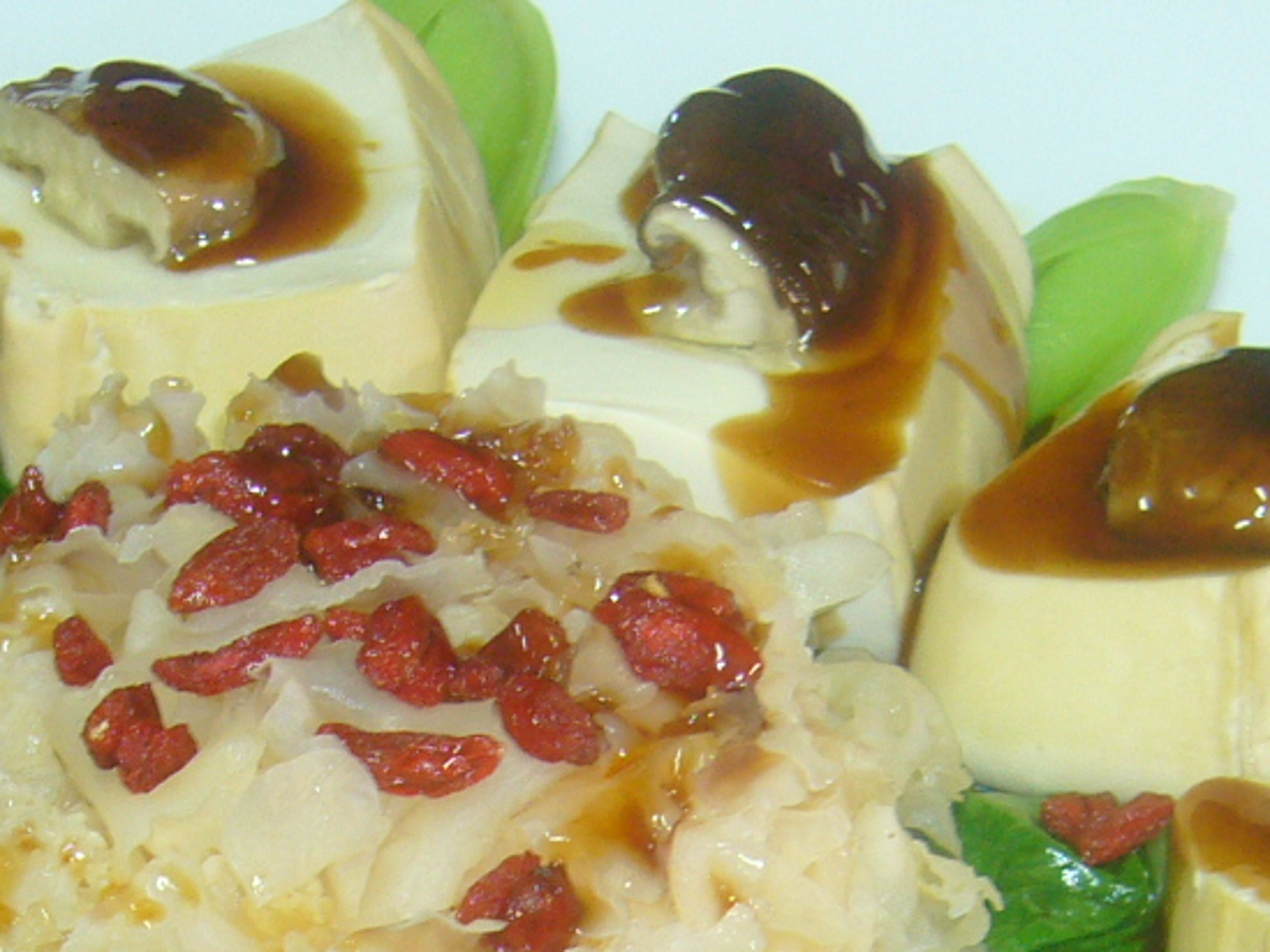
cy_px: 1220
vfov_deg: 14.0
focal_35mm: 102
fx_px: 3743
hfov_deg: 19.2
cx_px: 426
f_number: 2.8
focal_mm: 5.8
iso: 100
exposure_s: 1/13
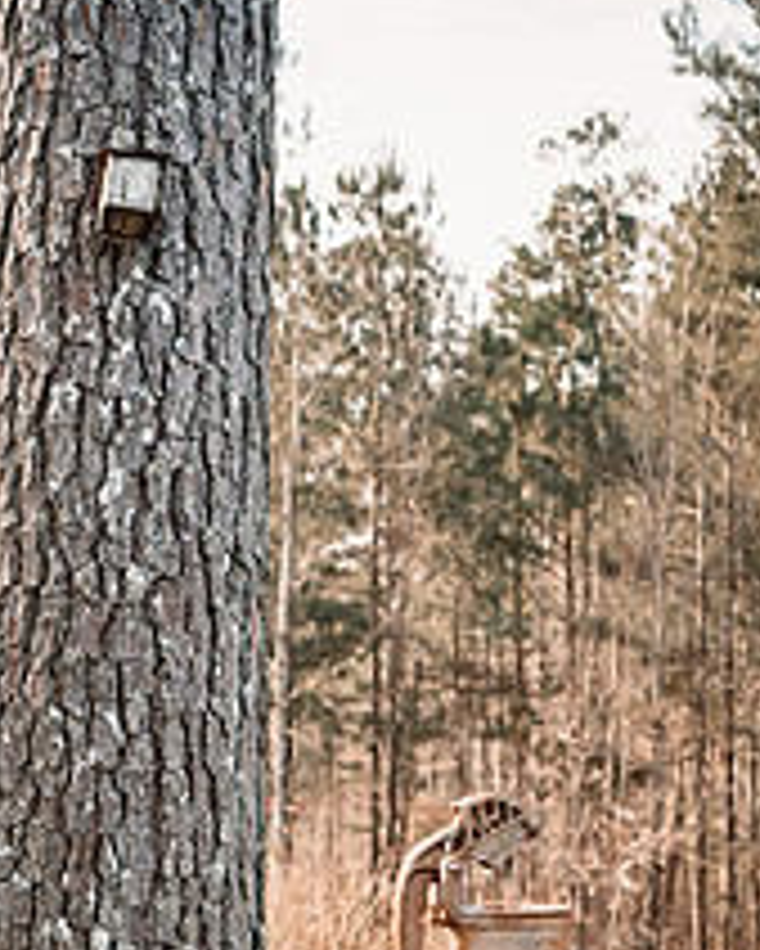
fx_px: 2501
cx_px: -45
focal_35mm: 89
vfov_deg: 21.1
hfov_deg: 16.8
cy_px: 840
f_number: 3.2
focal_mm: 34
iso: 1100
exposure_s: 1/1600
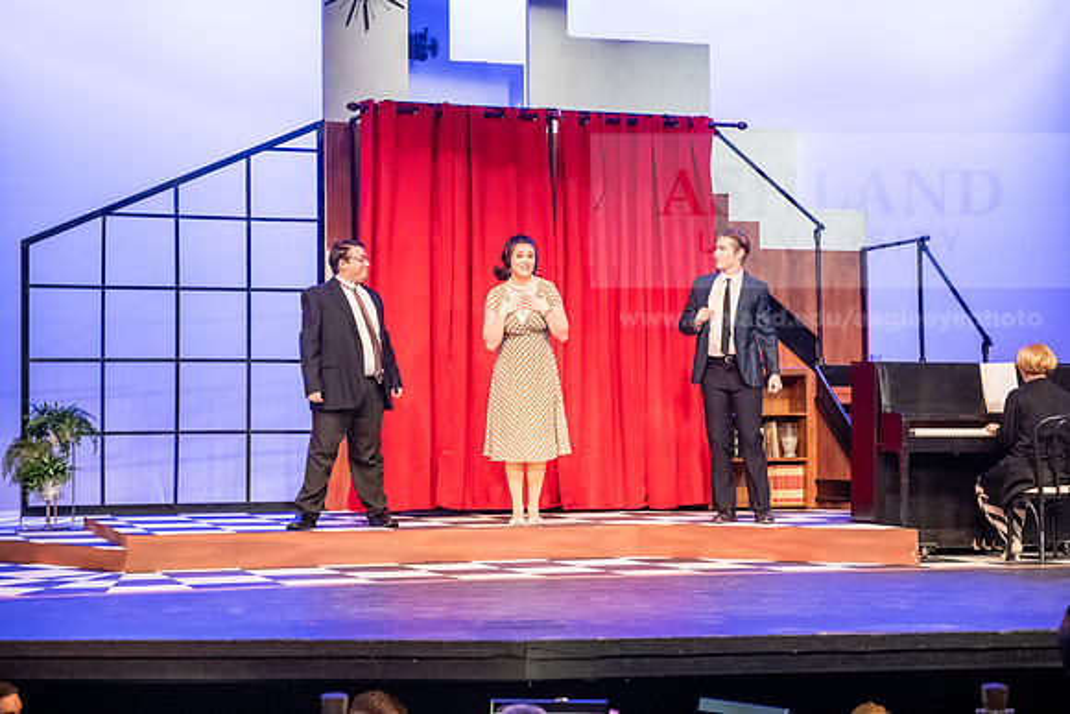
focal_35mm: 70
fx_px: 2081
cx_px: 535
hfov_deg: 28.8
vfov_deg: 19.5
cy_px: 357
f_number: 3.2
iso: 3200
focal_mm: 70
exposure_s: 1/160
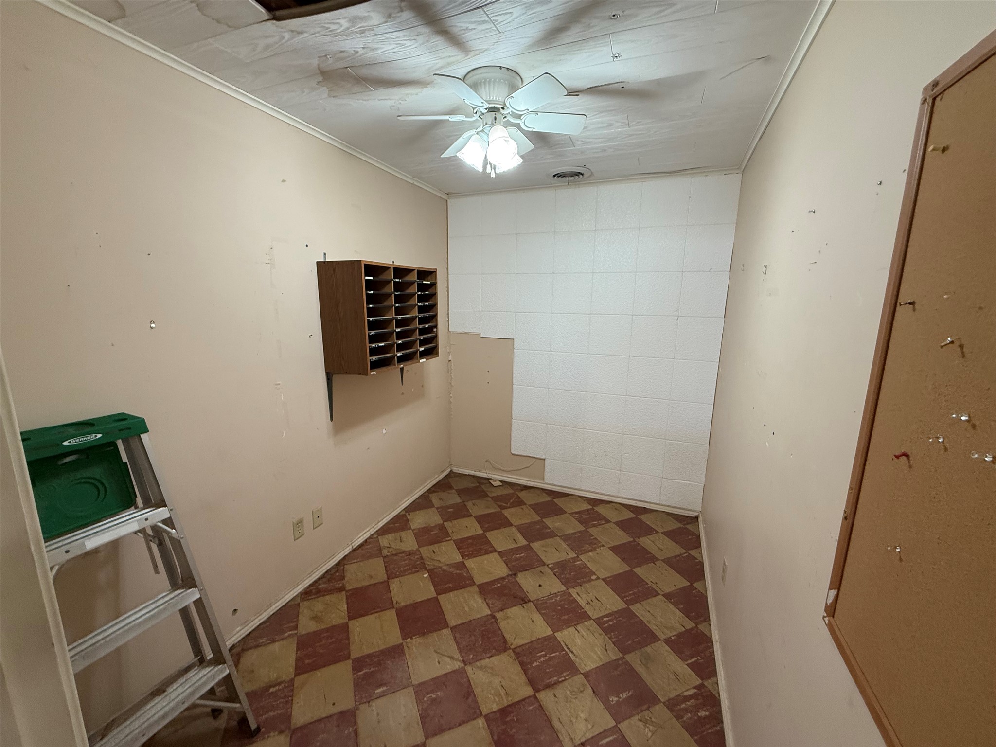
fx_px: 403
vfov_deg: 85.7
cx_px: 498
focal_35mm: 14
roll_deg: -0.5
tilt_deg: -10.7
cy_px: 374
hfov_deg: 102.1
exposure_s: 1/120
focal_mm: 2.22
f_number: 2.2
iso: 320
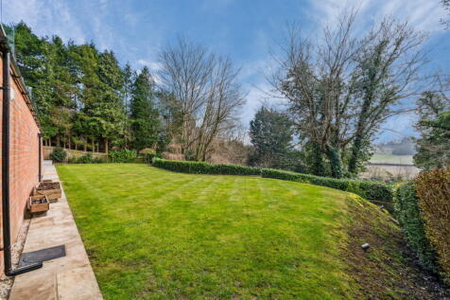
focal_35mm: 16
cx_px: 225
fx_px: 200
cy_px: 150
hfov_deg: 96.8
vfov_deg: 73.7
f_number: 8
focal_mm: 16
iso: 640
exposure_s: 1/250
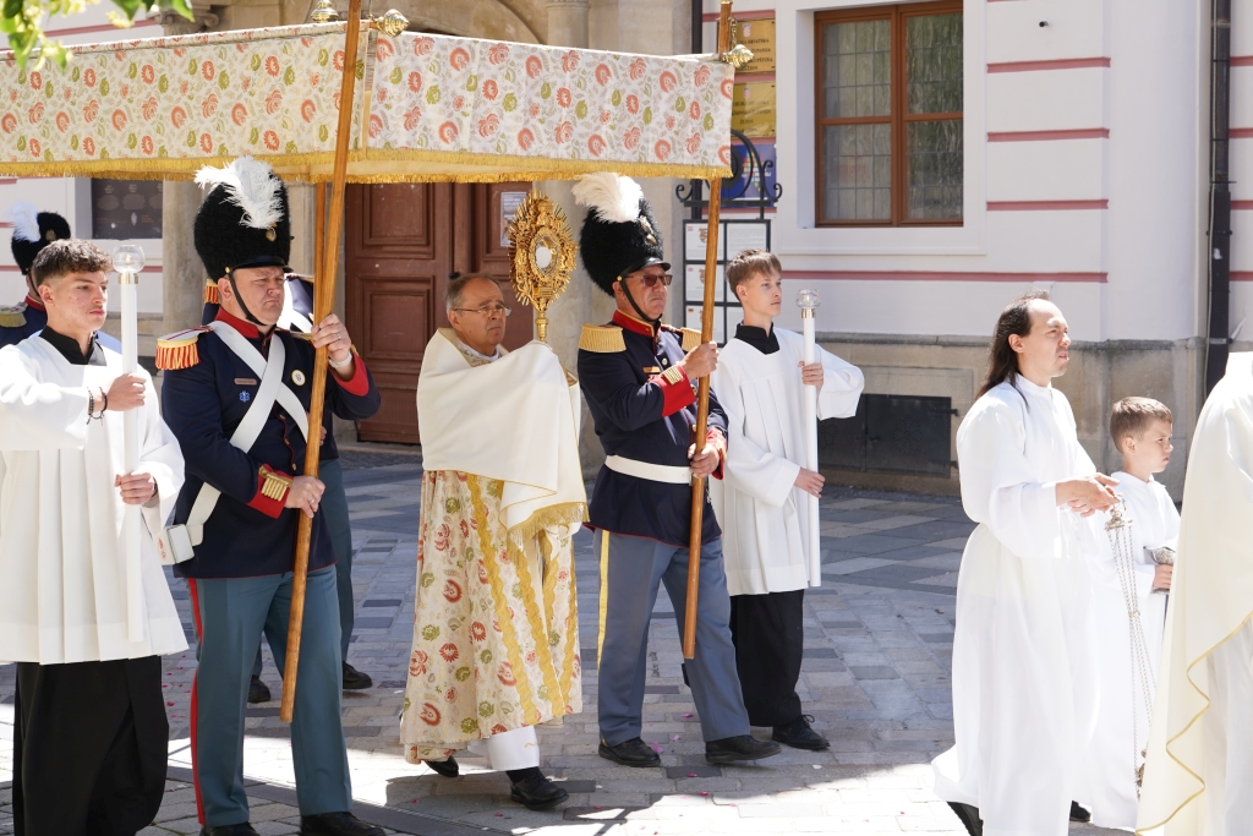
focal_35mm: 70
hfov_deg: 28.8
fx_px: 2437
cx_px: 626
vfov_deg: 19.5
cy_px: 418
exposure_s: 1/200
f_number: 7.1
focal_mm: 70
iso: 250
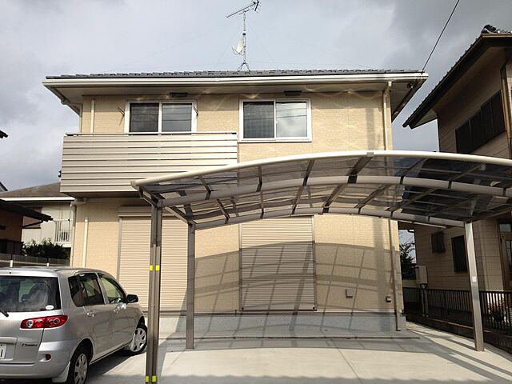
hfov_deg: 55.4
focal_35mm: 33
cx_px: 256
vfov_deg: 42.9
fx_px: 488
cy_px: 192
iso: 50
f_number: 2.4
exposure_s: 1/2008
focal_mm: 4.13
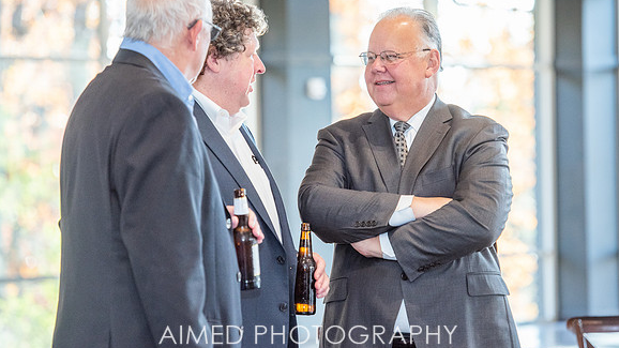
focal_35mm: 189
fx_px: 3102
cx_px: 326
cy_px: 131
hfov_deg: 11.4
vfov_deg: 6.4
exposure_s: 1/200
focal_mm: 165
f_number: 4.5
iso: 1000
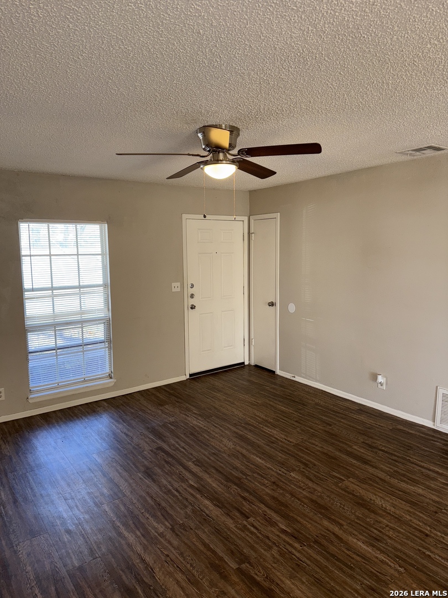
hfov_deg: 56.8
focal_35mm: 24
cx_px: 224
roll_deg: -0.1
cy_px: 299
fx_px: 414
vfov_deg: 71.6
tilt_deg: -6.6
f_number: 1.78
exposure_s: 1/48
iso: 50
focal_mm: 6.76
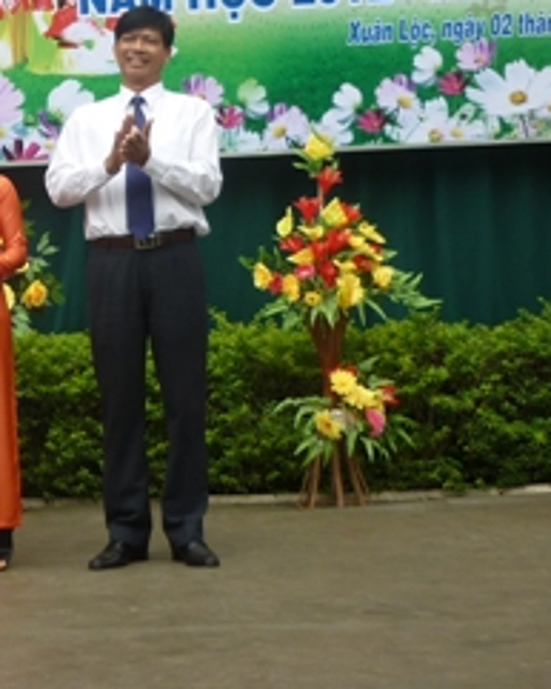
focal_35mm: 101
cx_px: -154
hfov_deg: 14.6
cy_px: 89
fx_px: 2058
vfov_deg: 18.7
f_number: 3
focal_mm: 6.4
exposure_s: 1/320
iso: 80
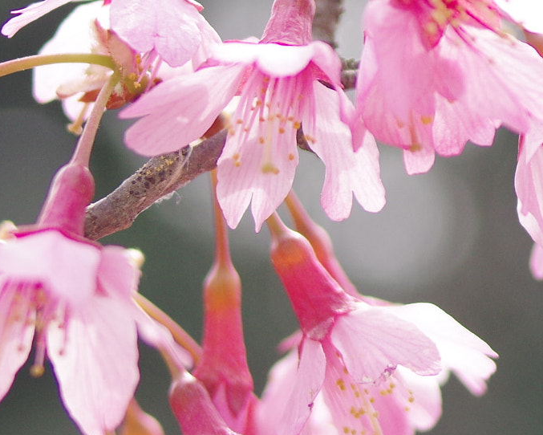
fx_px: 1640
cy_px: 165
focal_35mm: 102
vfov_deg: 15.1
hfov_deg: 18.1
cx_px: 608
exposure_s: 1/1600
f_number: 3.5
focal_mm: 31
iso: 400
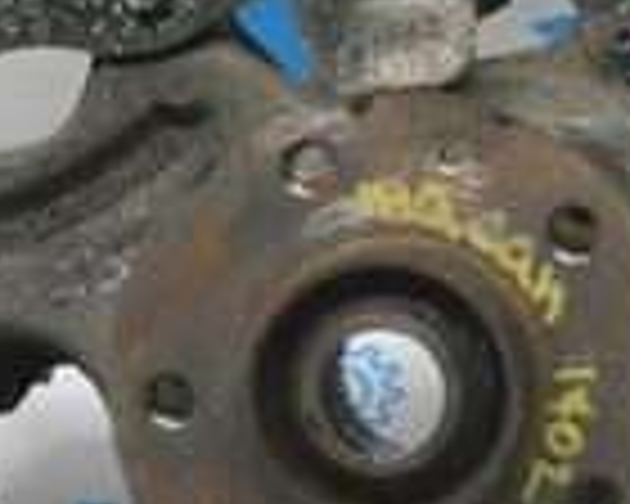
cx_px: 914
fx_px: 2648
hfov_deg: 12.9
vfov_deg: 10.8
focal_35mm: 142
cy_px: 50
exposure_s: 1/160
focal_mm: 22
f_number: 10
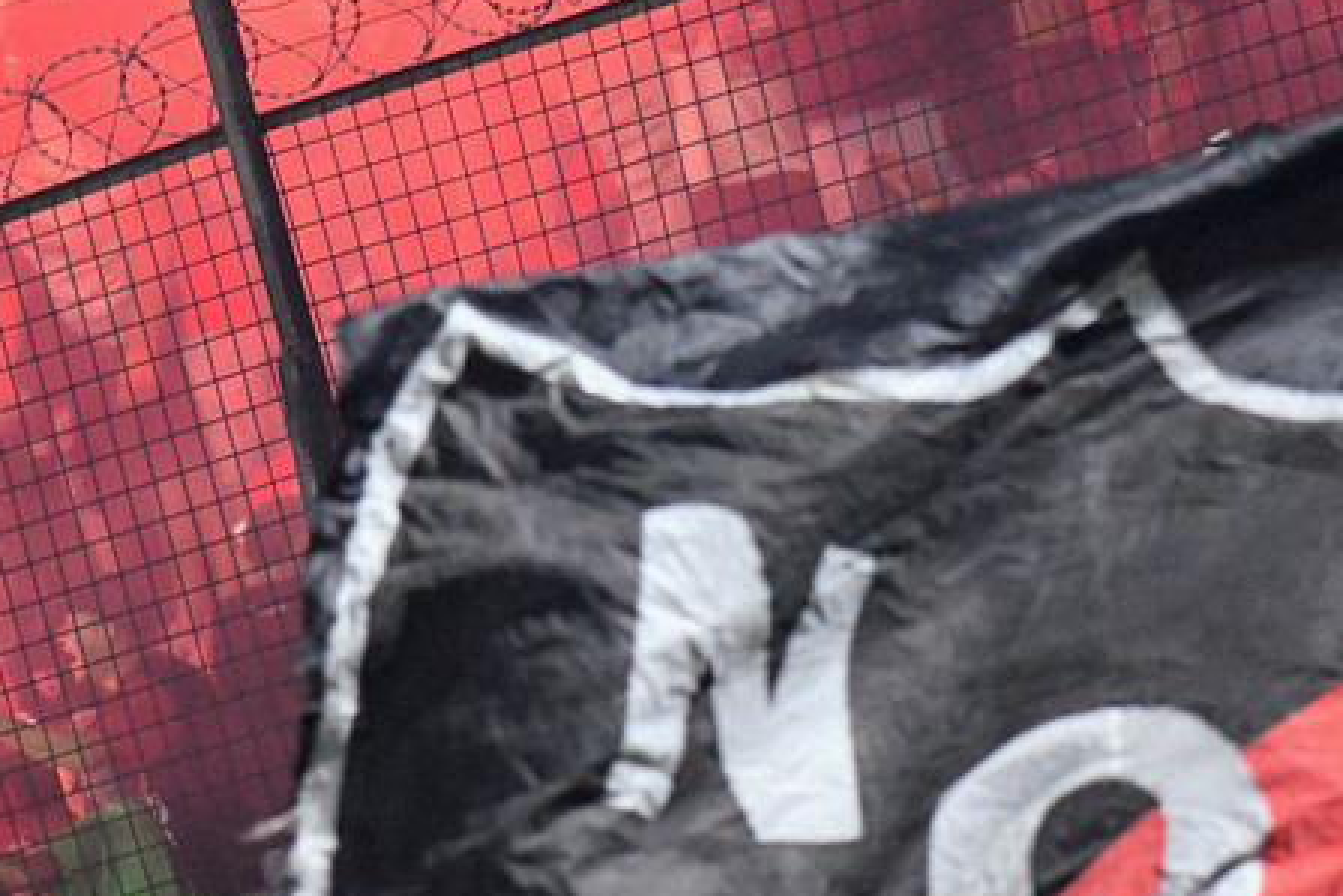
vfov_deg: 1.9
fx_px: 26979
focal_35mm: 723
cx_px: 648
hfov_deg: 2.9
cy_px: 390
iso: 5000
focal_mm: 300
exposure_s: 1/800
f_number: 4
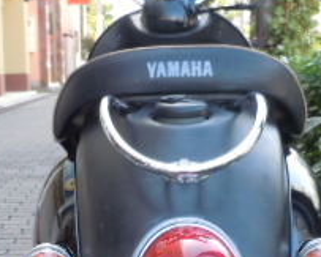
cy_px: 254
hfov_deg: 22.1
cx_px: 108
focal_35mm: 86
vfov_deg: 17.5
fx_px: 818
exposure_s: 1/60
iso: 125
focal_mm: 5
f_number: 3.7
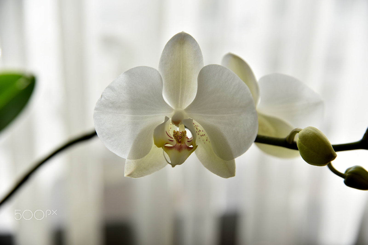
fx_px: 716
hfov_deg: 28.8
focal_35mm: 70
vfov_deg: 19.5
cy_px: 122
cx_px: 184
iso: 64
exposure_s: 1/160
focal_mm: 70
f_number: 4.5
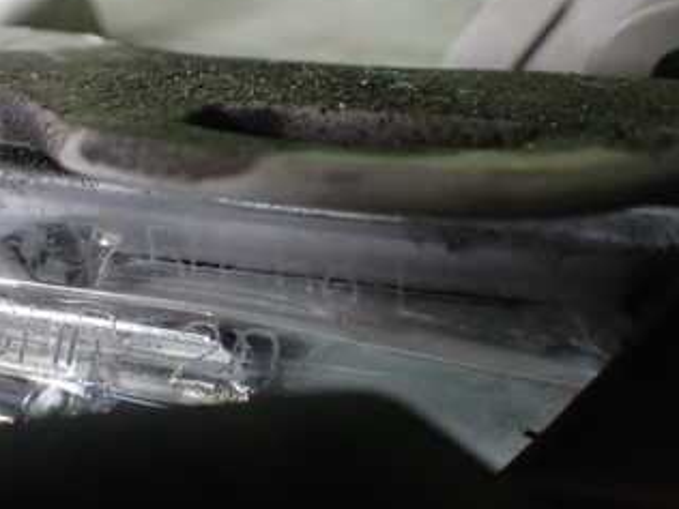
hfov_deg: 33.3
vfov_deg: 25.6
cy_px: 314
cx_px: 193
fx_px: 1118
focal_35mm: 57
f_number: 2.3
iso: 400
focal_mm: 5.4
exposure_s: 1/125
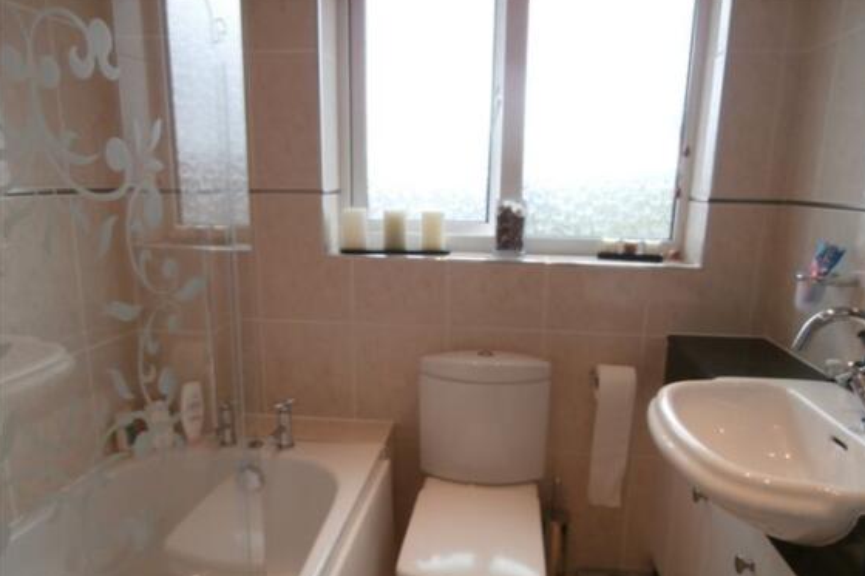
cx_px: 446
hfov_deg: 69.4
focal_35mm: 26
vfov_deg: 49.4
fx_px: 625
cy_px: 328
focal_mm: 4.2
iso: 100
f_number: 3
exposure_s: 1/80
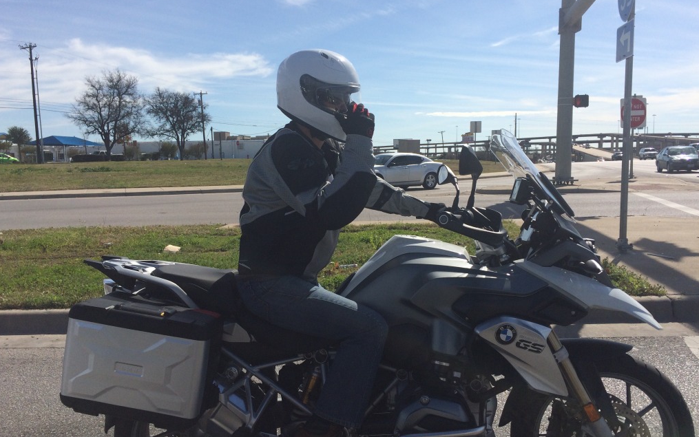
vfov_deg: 40.6
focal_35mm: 31
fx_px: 591
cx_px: 351
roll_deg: +1.1
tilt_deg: -8.5
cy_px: 234
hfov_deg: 61.2
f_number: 2.2
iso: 32
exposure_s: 1/3731
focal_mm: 4.15
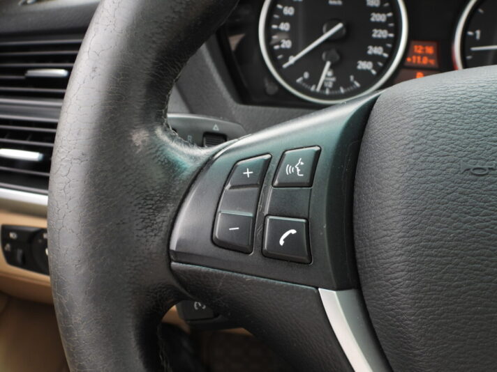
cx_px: 248
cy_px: 186
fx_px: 546
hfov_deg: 49.0
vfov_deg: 37.7
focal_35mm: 38
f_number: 3.2
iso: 100
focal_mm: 6.8
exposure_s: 1/30
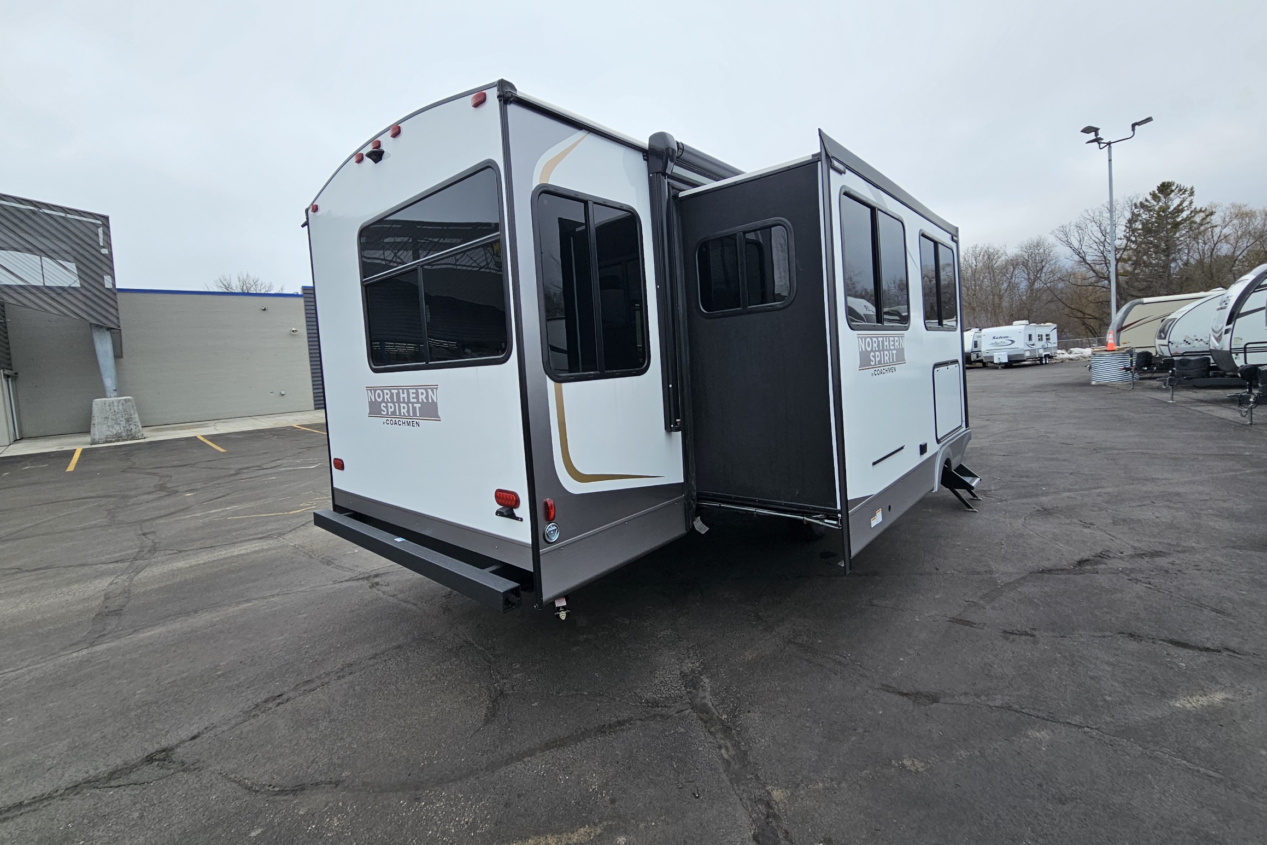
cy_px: 386
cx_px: 624
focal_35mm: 14
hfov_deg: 104.2
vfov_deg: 81.0
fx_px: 493
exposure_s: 1/2500
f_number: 2.2
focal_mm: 2.2
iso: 50
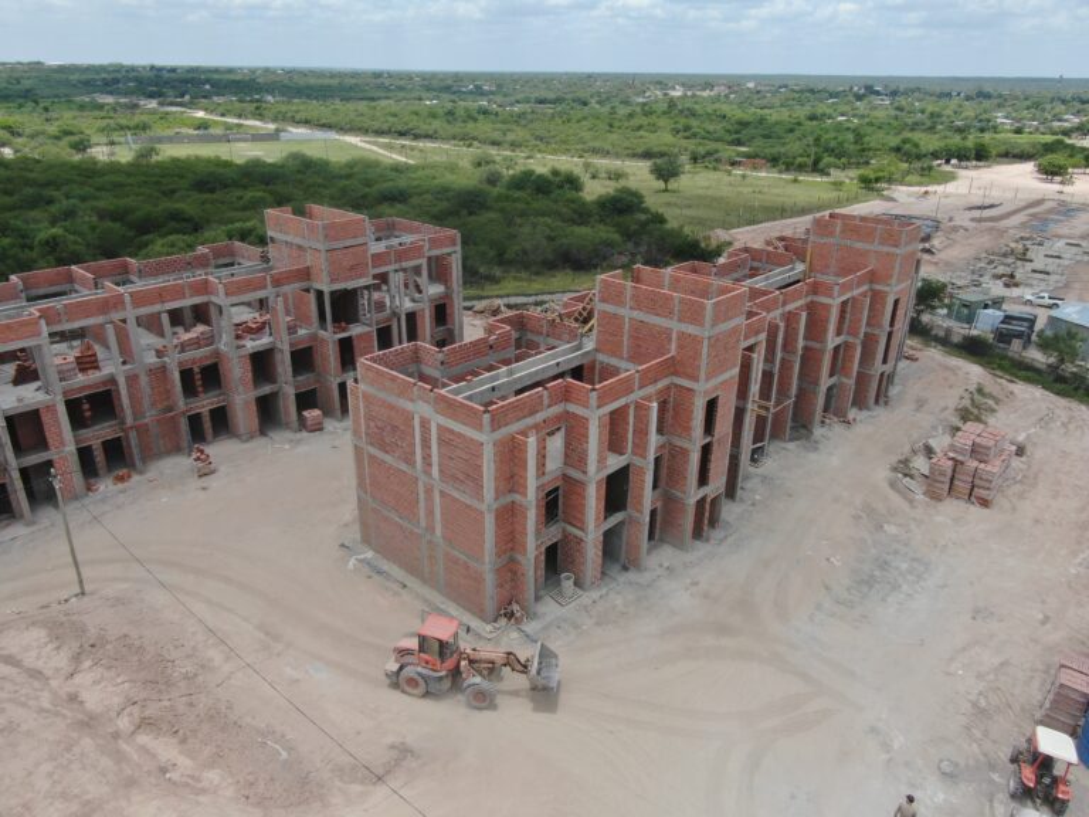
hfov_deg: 71.6
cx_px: 544
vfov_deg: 56.8
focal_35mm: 24
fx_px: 755
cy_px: 408
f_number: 2.8
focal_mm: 4.39
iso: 100
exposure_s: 1/1250
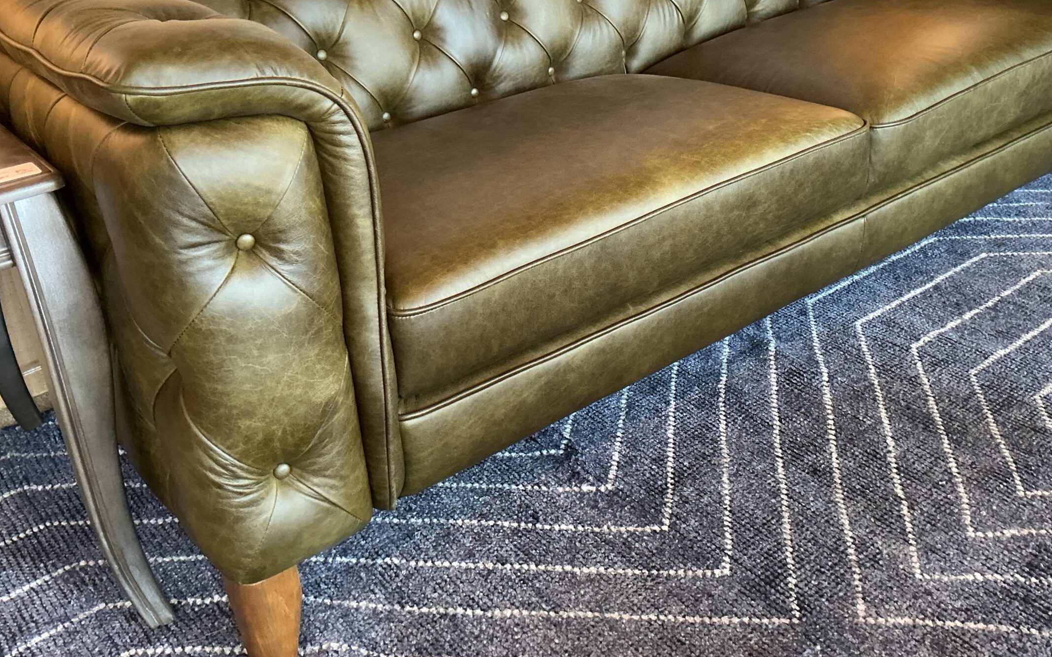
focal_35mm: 37
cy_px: 241
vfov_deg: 34.2
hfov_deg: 52.7
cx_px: 577
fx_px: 1061
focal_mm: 3
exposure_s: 1/60
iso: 160
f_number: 1.8
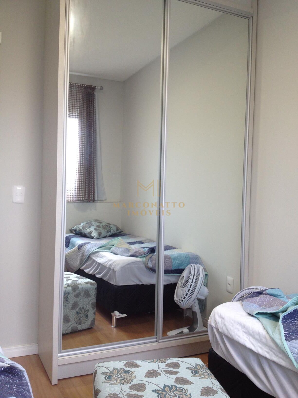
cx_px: 149
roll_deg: -1.8
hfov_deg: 40.7
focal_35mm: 35
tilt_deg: -0.8
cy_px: 199
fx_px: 402
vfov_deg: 52.6
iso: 50
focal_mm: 4.28
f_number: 2.4
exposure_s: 1/30
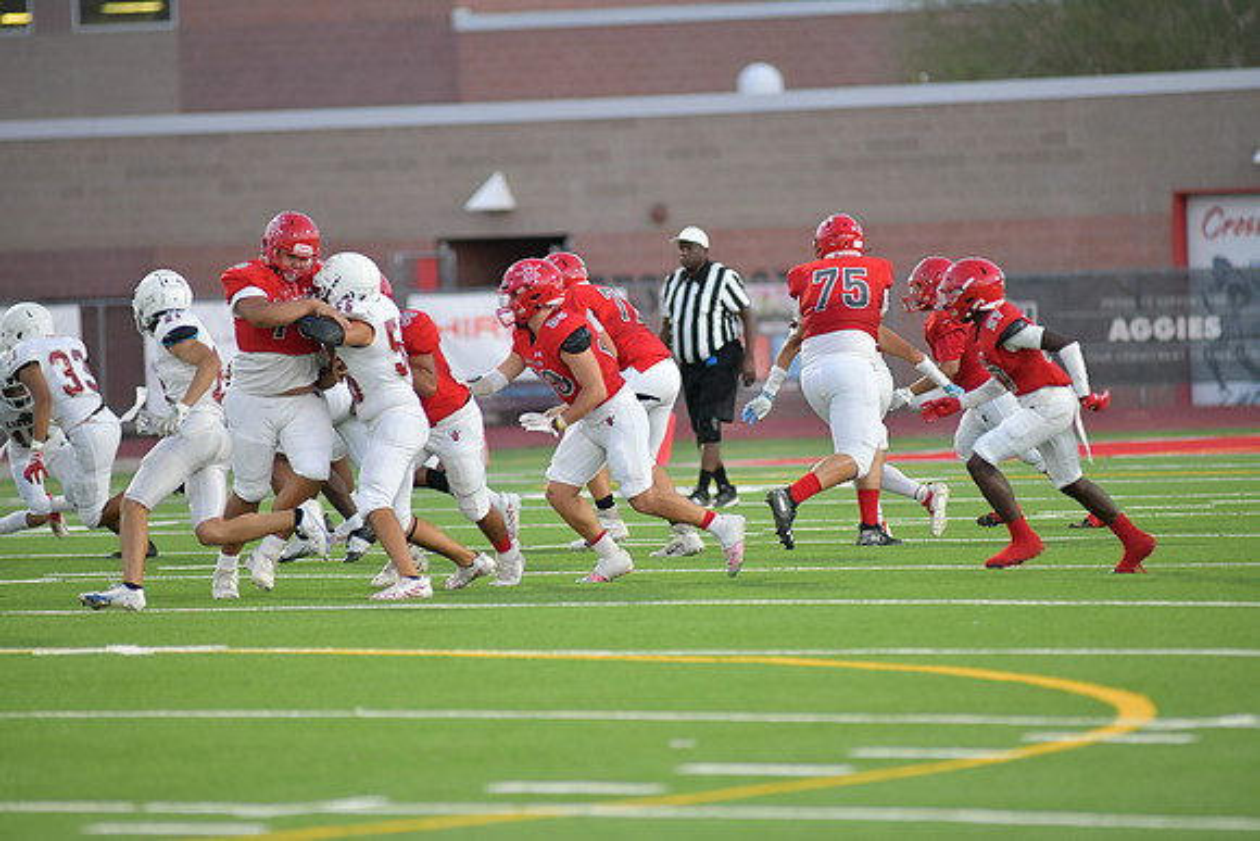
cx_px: 630
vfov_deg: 4.6
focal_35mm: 300
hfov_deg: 6.9
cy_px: 420
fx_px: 10502
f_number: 3.5
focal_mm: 300
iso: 3200
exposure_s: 1/1250
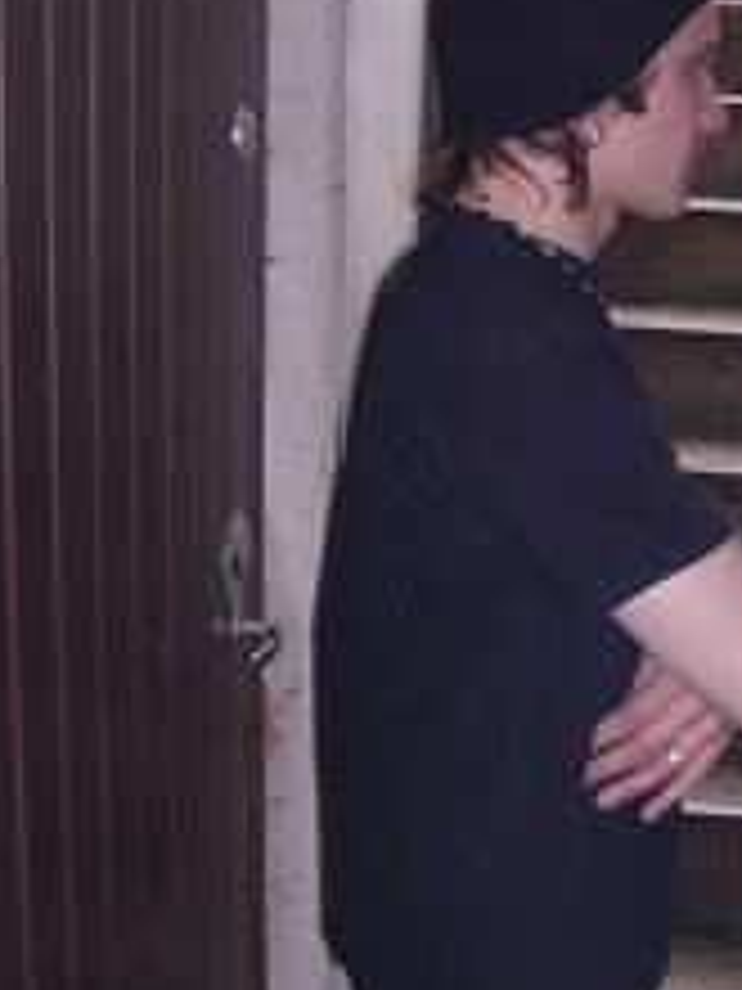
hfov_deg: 21.0
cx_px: 625
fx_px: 1972
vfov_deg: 28.1
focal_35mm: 69
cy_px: 580
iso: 100
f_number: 2.8
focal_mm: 5.8
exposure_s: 1/60.1
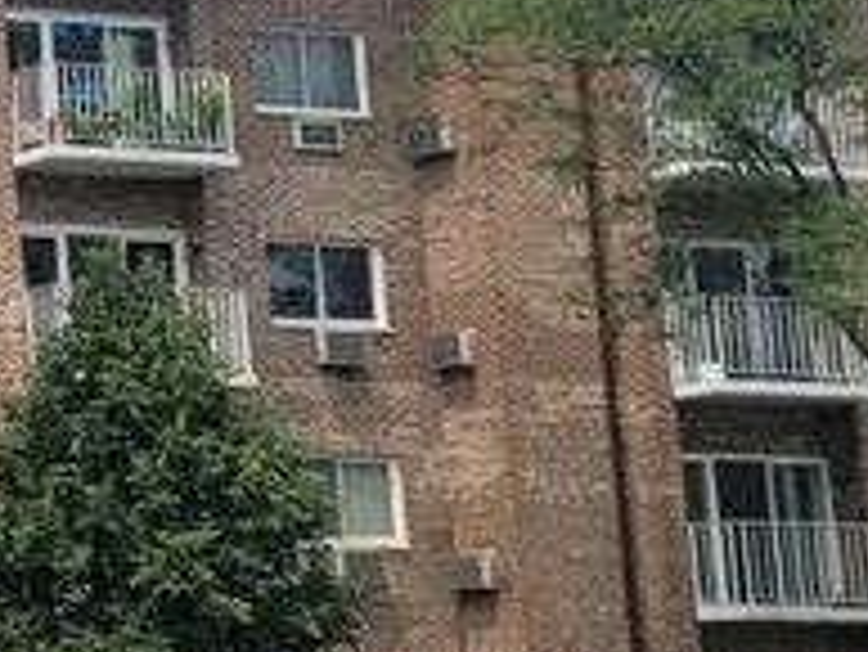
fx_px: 3463
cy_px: 144
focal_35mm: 138
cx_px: -1025
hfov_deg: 12.2
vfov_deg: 10.7
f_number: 1.8
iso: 40
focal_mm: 5.4
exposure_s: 1/2359
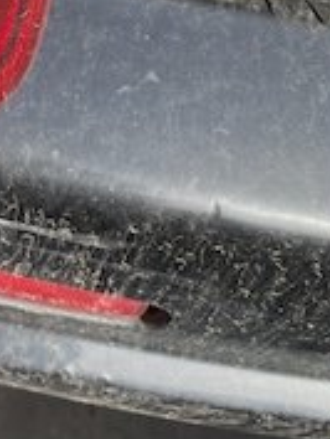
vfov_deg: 18.8
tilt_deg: -47.7
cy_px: -186
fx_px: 1193
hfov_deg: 14.7
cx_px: -151
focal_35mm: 94
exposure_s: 1/432
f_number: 1.8
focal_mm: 4.25
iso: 32
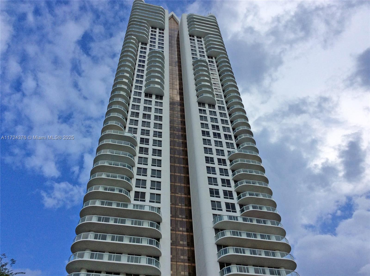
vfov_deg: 44.0
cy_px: 138
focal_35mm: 32
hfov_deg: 56.9
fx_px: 341
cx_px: 185
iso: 32
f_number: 2.4
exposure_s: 1/1590
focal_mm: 3.3
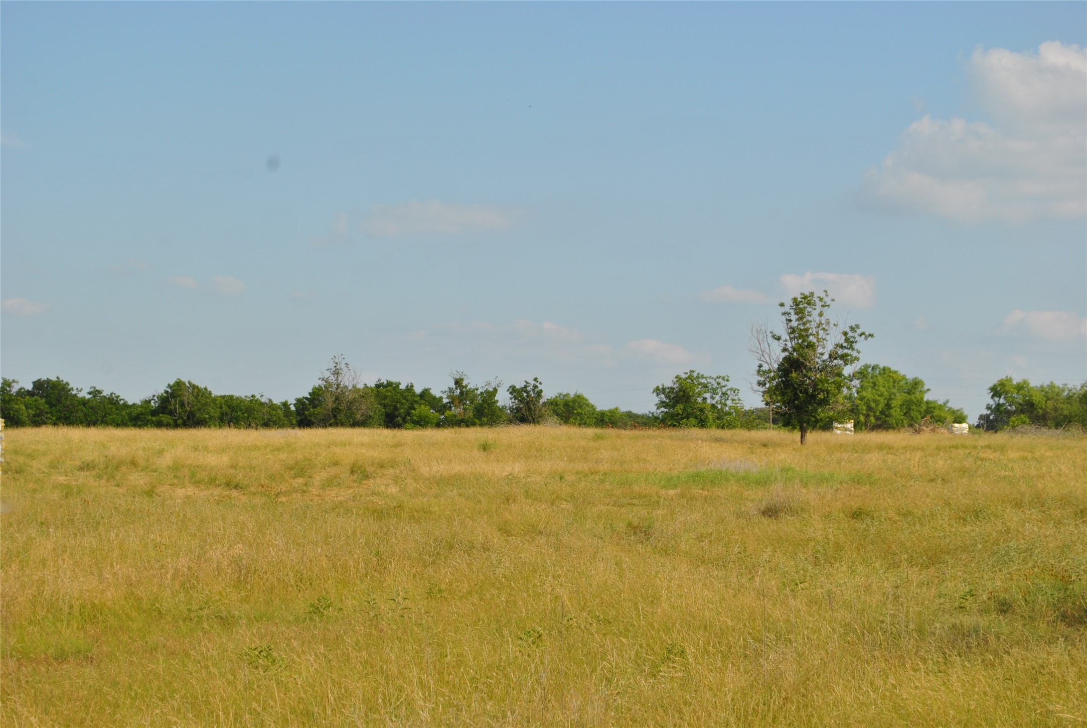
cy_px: 364
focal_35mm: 82
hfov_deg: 24.6
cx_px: 544
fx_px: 2494
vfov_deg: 16.6
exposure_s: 1/250
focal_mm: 55
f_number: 8
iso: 100
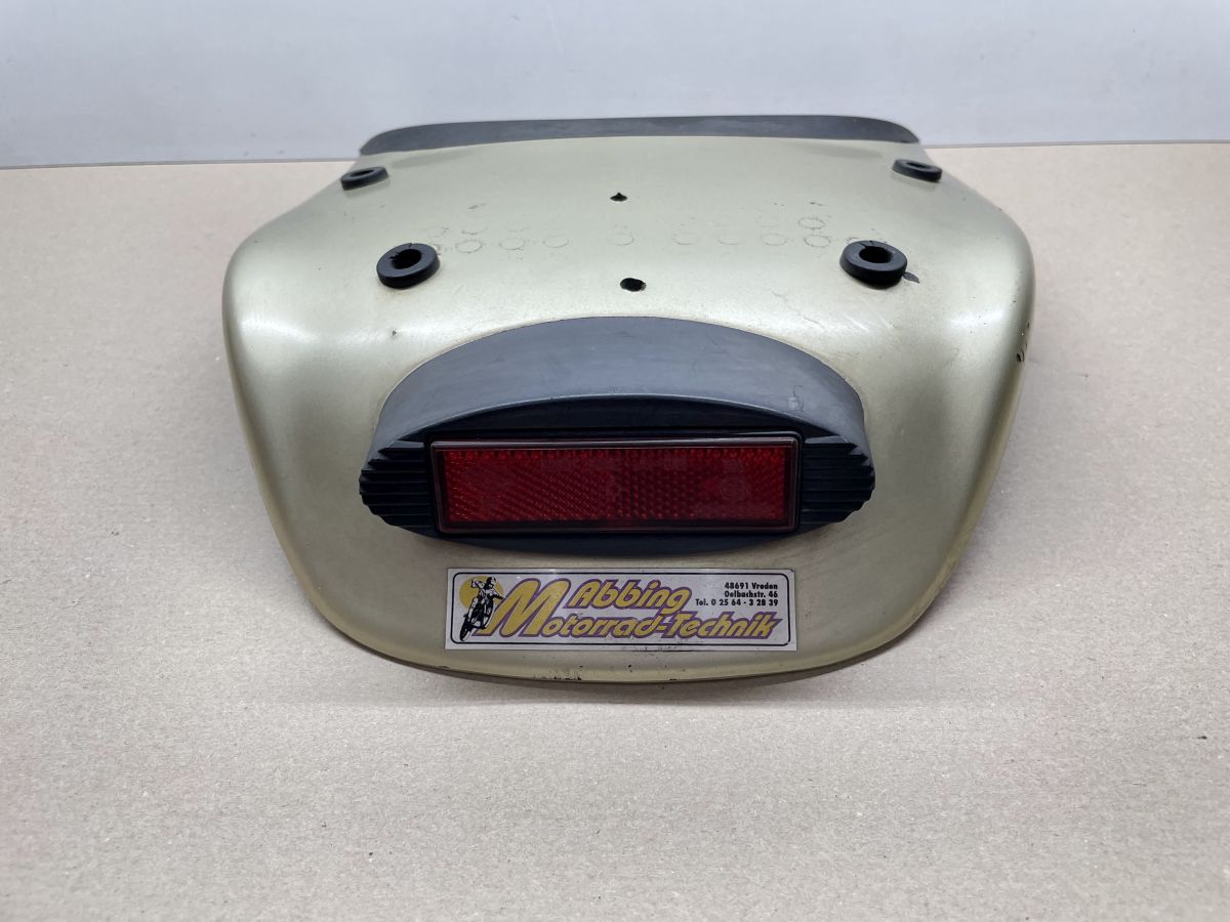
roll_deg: +1.5
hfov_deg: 67.3
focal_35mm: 26
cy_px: 461
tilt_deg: -36.3
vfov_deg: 53.1
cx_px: 615
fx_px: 924
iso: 100
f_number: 1.6
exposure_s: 1/100
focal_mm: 4.2
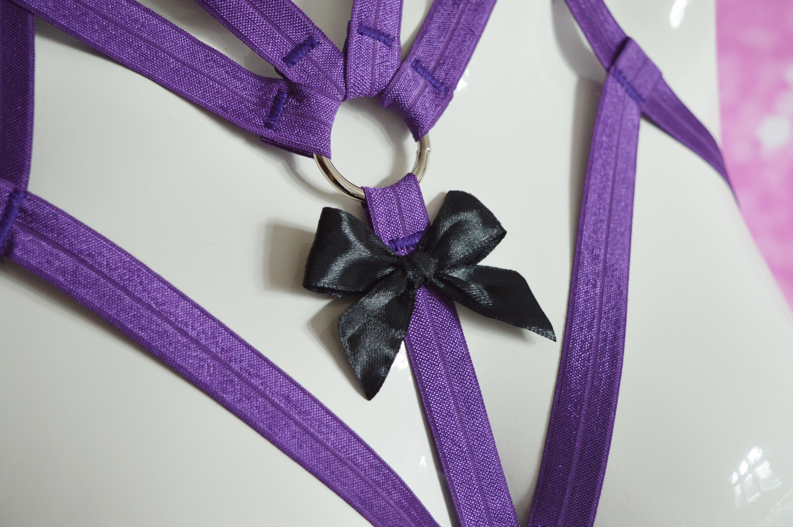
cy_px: 264
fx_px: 1254
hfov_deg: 35.1
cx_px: 396
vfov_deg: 23.7
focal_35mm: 57
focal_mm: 38
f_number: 5
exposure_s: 1/100
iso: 400
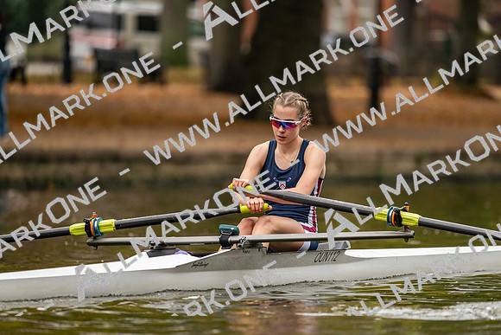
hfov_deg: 5.2
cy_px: 168
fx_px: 5568
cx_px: 250
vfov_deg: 3.4
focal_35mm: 400
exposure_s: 1/2500
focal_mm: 400
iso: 3200
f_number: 4.5
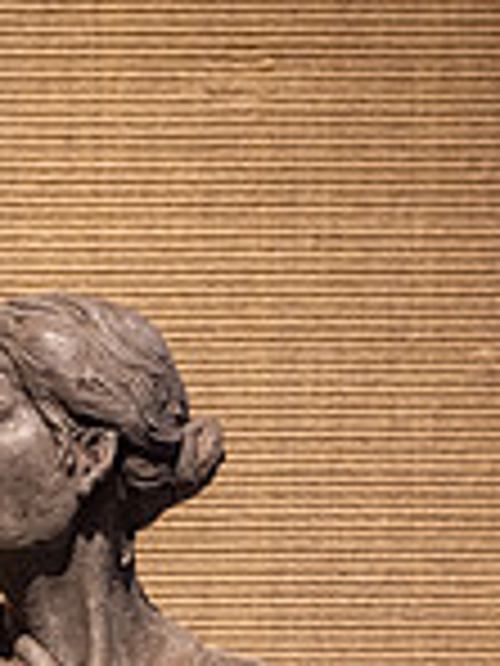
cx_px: 50
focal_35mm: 204
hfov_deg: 7.3
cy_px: 986
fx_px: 3929
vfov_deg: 9.4
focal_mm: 70
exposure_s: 1/60
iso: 1000
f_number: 5.6
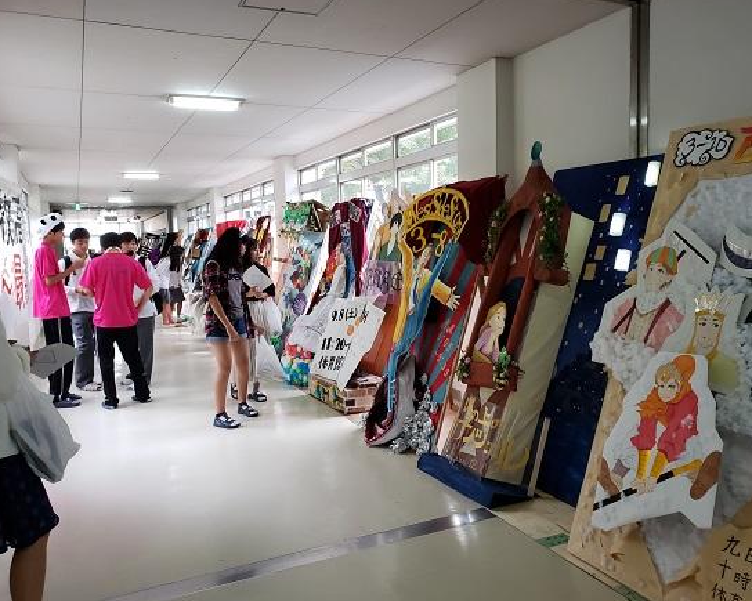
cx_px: 398
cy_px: 294
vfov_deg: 51.5
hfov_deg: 62.2
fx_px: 623
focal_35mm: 28
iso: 200
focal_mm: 4.3
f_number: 2.4
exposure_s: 1/60
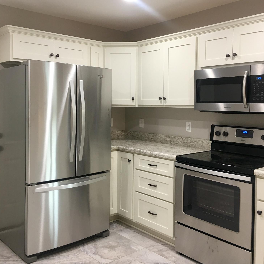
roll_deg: -0.5
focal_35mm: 35
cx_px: 133
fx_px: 302
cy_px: 119
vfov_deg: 47.2
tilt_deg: -2.3
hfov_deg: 47.2
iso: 32
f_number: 2.2
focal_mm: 4.15
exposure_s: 1/15
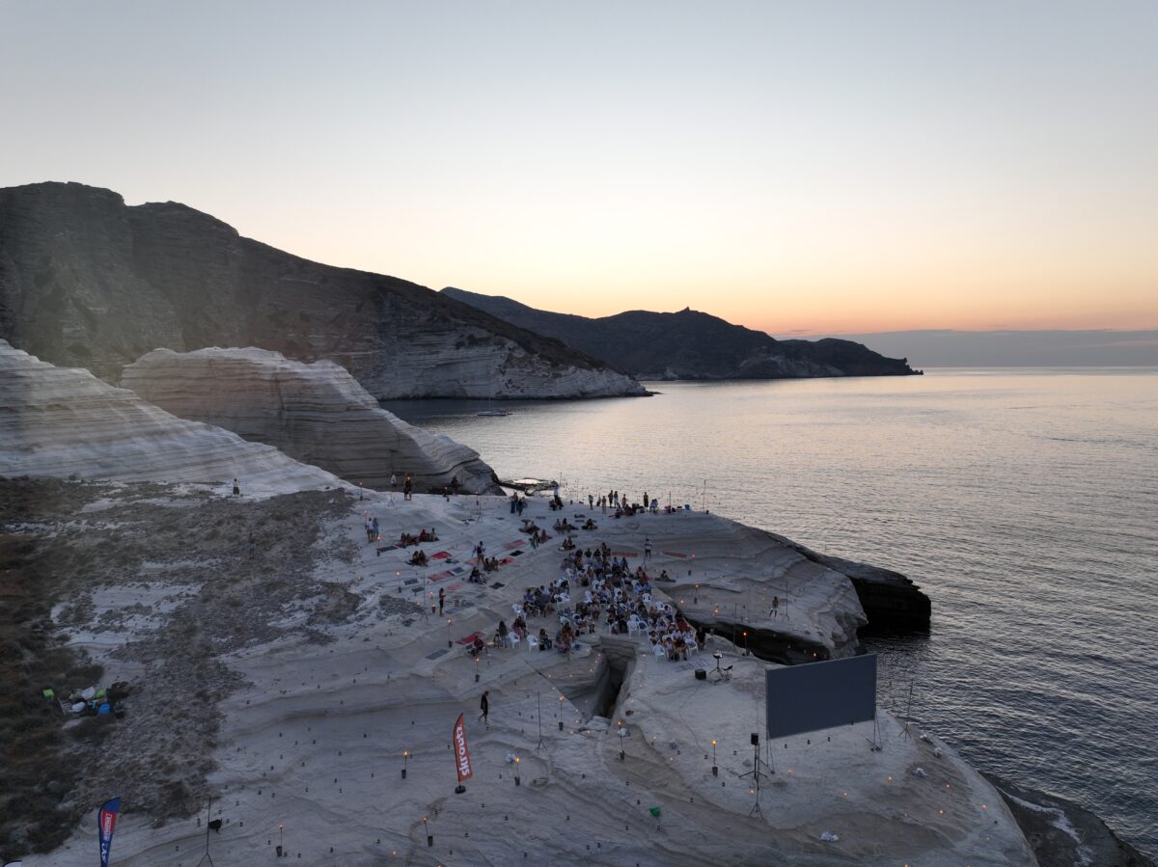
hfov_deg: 71.6
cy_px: 434
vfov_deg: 56.8
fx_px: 803
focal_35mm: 24
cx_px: 579
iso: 150
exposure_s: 1/50
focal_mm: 12.29
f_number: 2.8
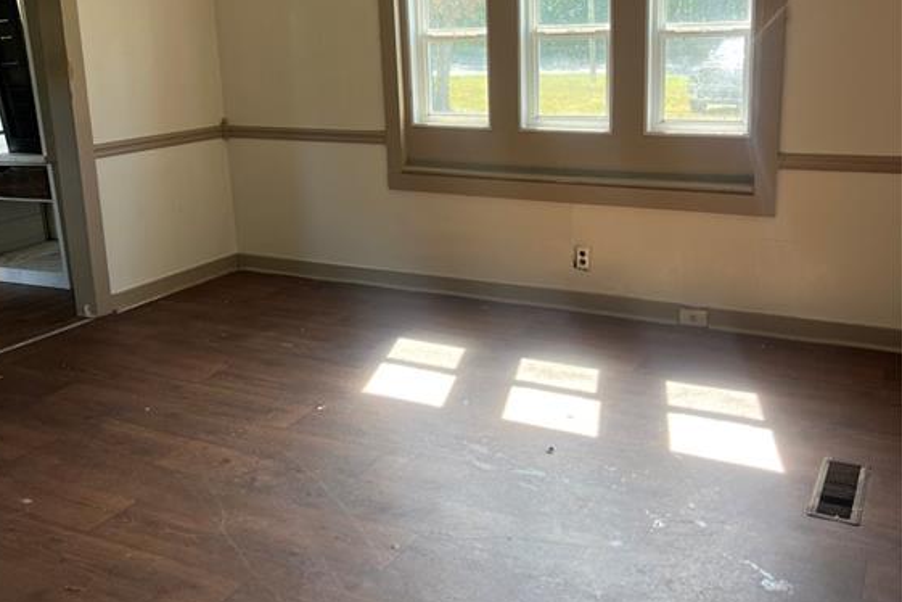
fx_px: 927
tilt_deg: -10.0
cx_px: 441
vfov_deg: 35.7
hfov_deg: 51.9
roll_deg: +2.2
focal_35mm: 37
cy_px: 225
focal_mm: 5.7
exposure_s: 1/160
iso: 64
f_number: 1.5
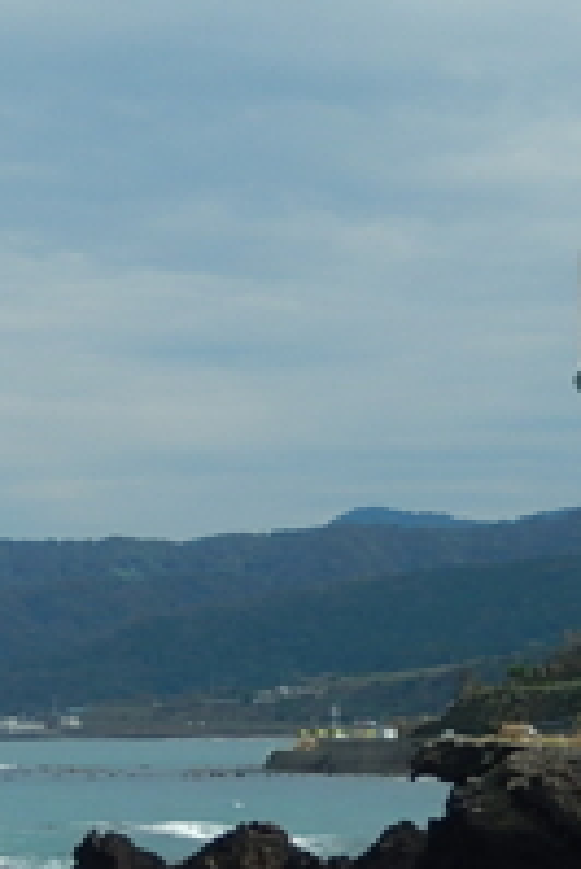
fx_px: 3407
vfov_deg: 14.5
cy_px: 611
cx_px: -245
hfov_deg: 9.5
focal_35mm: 141
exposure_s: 1/1250
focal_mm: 8.1
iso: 125
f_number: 4.3
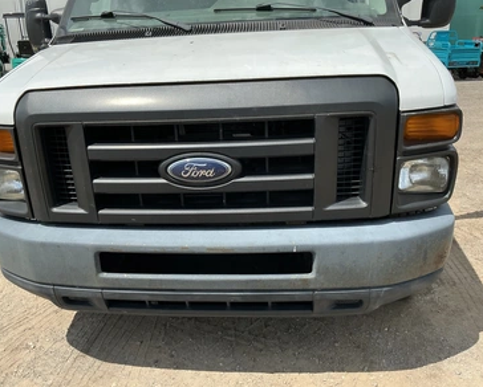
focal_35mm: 30
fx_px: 429
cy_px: 196
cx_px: 226
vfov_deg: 48.6
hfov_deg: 58.7
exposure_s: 1/1412
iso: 25
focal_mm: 3
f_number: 1.8
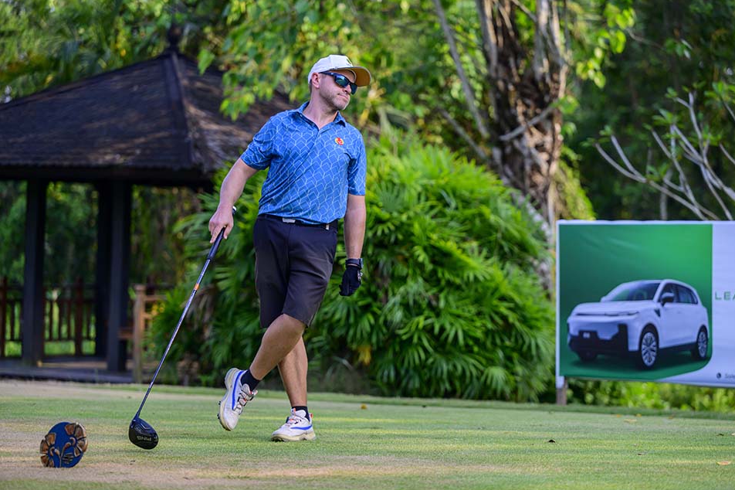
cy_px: 246
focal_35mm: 116
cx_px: 370
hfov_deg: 17.6
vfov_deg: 11.8
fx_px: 2367
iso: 800
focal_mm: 115
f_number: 2.8
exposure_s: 1/4000
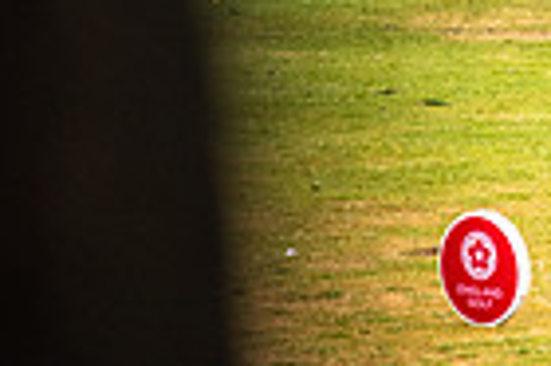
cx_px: 846
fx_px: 19033
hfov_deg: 1.7
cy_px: -325
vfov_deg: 1.1
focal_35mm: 1245
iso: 320
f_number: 4.5
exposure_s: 1/800
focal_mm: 300
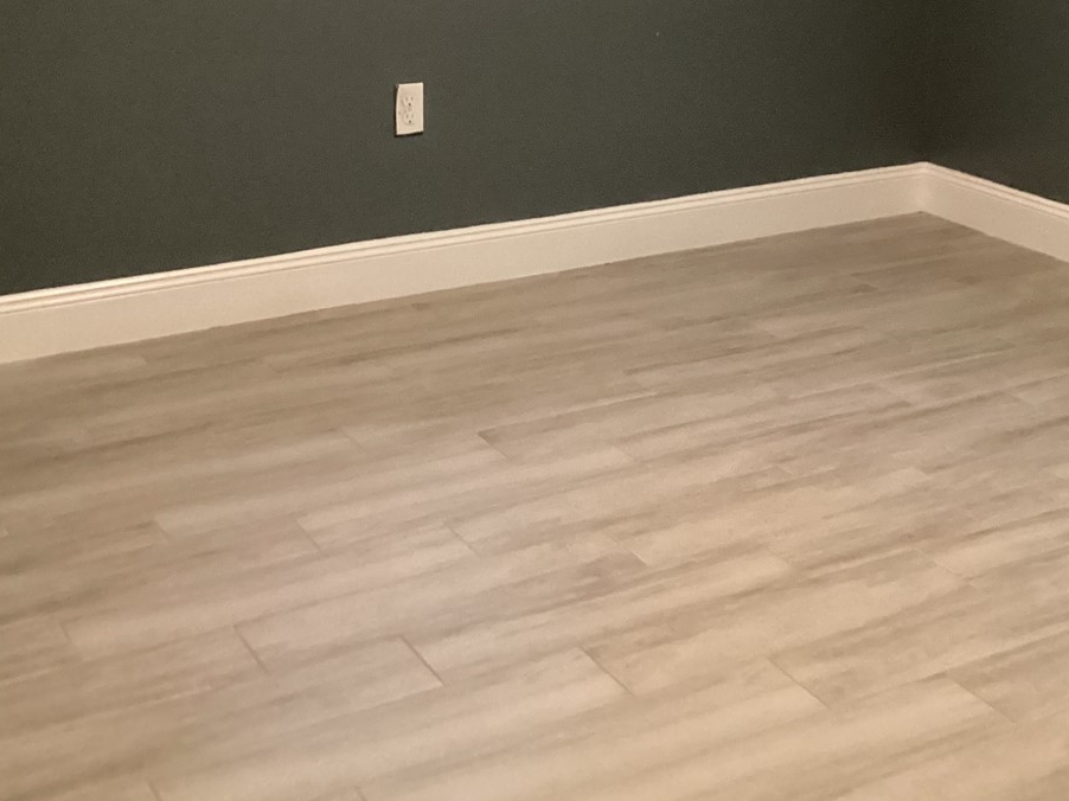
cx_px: 632
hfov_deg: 34.8
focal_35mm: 55
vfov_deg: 26.0
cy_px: 141
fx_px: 1698
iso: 500
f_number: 2.4
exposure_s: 1/30
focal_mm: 3.3
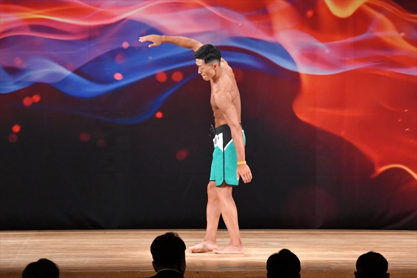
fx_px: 2605
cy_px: 139
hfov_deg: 9.2
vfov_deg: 6.1
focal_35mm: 225
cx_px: 208
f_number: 5.6
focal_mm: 150
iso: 4000
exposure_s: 1/400
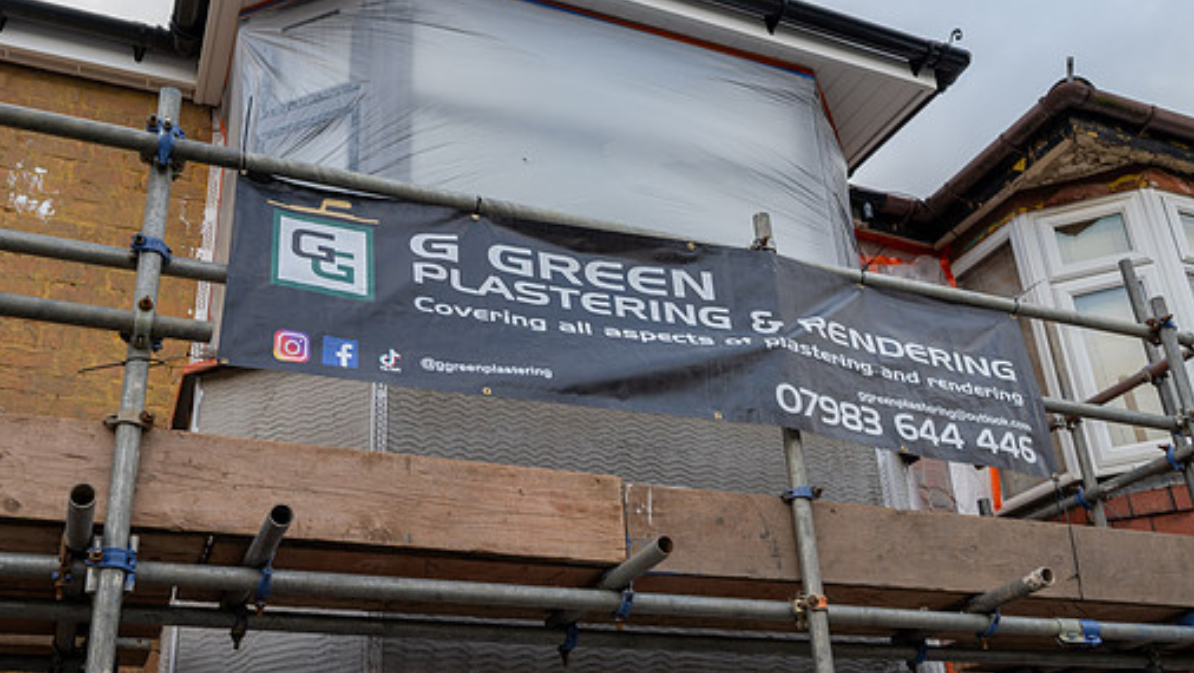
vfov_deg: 32.8
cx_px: 602
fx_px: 1140
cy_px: 372
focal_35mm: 36
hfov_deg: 55.3
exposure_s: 1/80
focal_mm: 30
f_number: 5.6
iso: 100
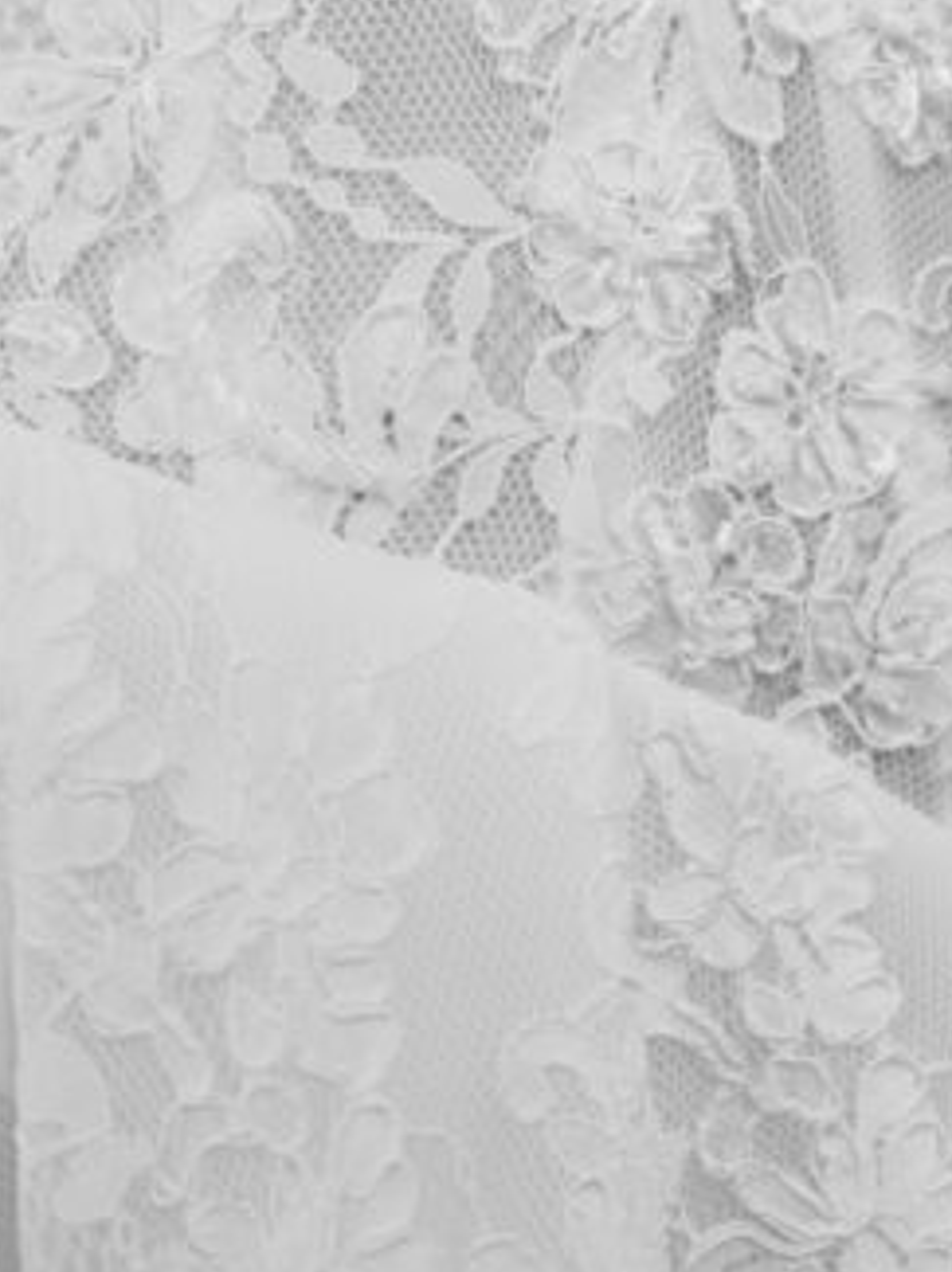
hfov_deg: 10.4
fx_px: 5217
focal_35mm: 142
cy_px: -348
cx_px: 690
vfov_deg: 13.4
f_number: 4.5
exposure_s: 1/125
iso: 800
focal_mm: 56.5
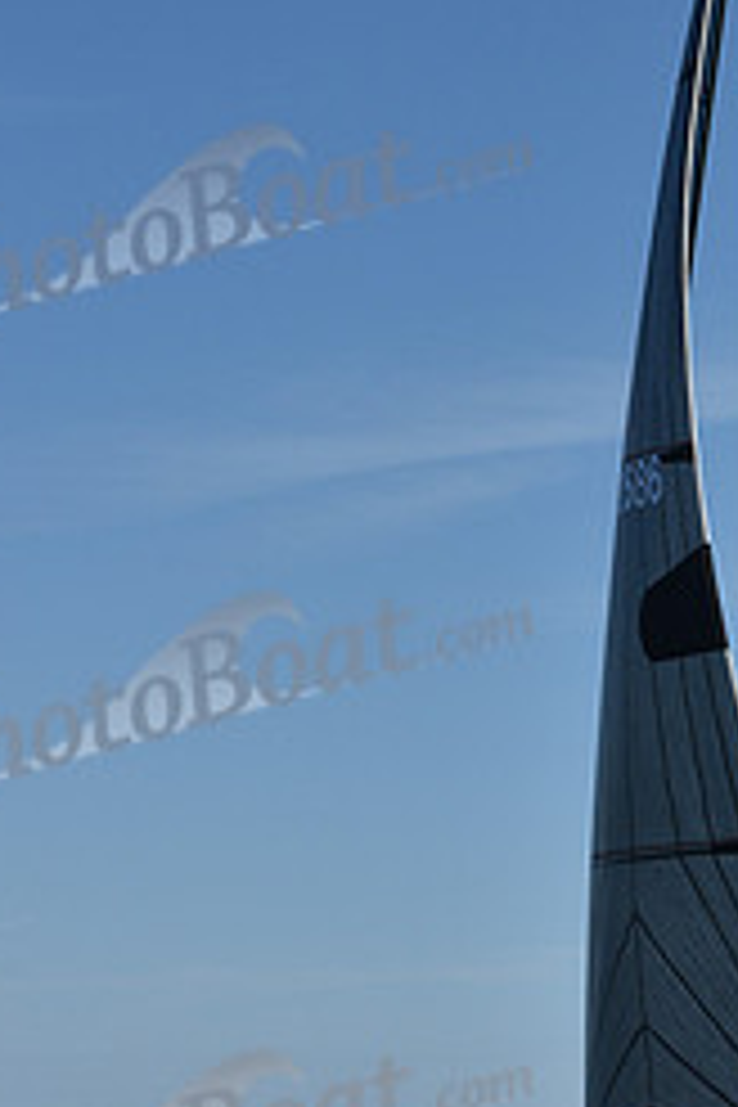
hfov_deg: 8.3
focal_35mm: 165
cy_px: 392
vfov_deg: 12.4
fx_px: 5073
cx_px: 767
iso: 250
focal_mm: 70
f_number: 9
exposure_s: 1/1600
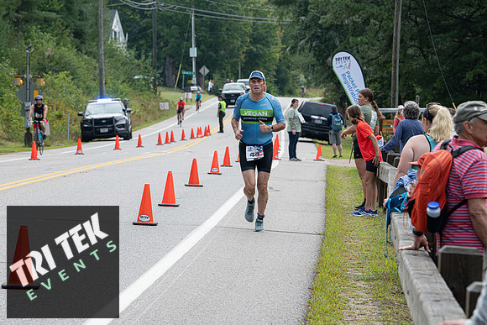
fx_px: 2218
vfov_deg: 8.4
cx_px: 244
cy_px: 162
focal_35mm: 164
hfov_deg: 12.5
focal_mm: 155
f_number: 8
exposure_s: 1/100
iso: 200
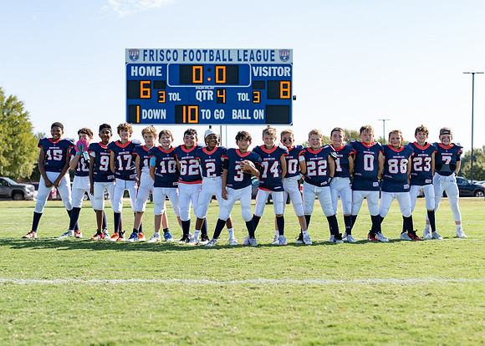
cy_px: 197
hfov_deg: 32.7
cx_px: 248
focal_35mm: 60
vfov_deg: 23.6
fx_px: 826
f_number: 2.5
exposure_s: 1/1000
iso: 100
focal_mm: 50
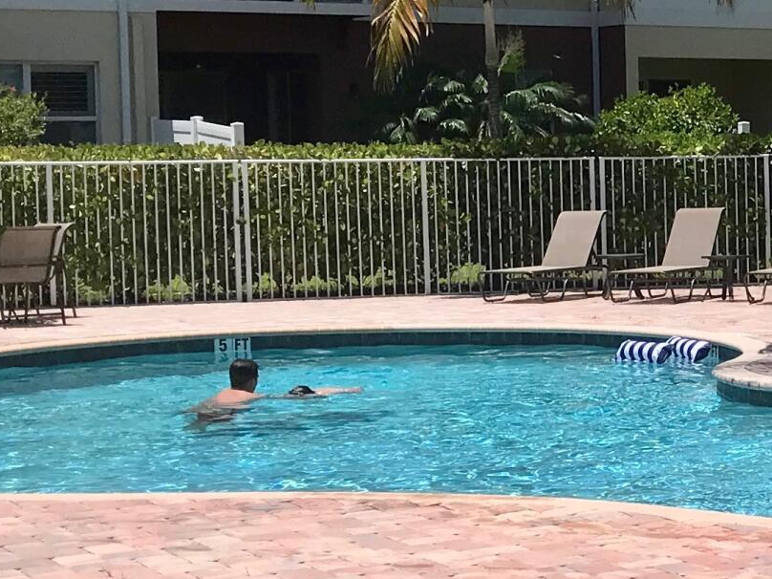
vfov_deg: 14.2
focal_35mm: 104
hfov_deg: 17.9
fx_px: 2319
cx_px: 952
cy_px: 295
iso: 20
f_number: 1.8
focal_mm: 3.99
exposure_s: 1/3831
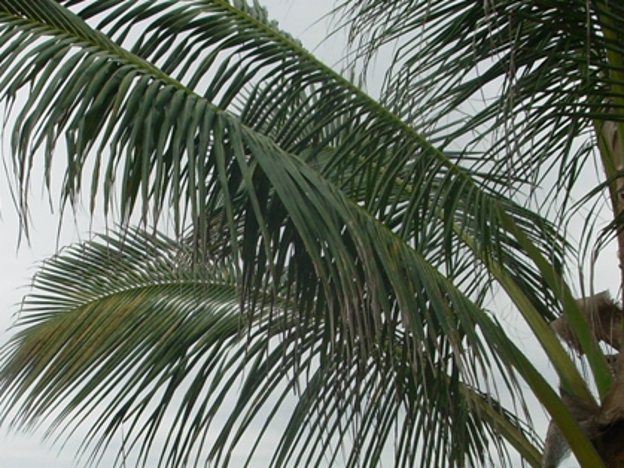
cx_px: 247
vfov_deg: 16.7
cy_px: 432
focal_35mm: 87
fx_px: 1568
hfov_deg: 22.5
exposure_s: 1/443
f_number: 4.9
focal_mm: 6.3
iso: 50
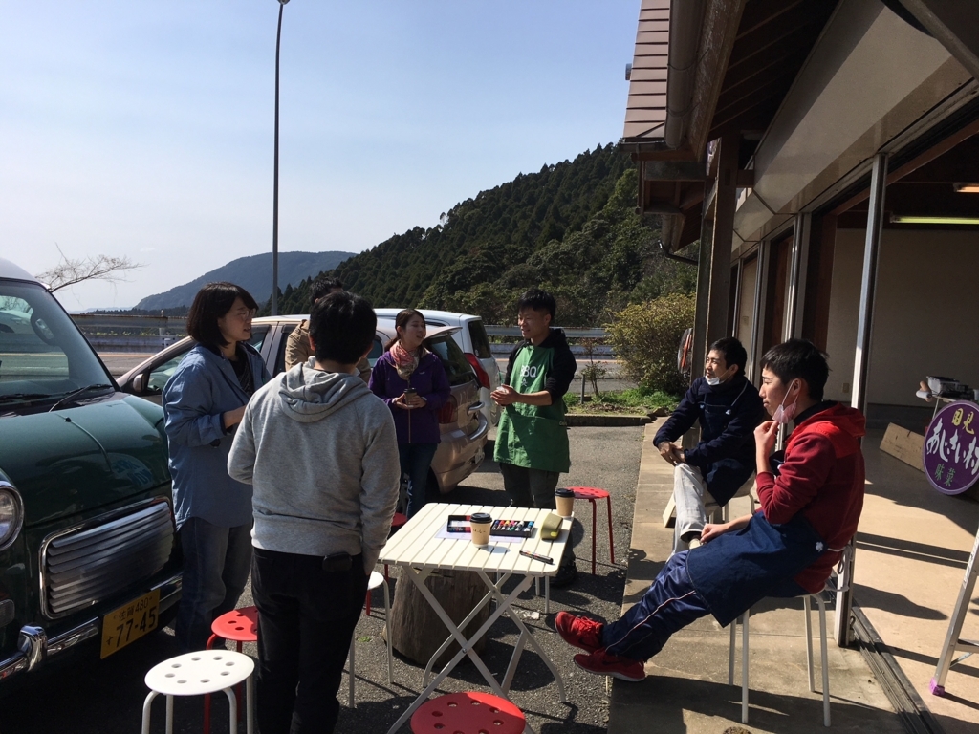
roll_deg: -2.8
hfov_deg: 61.7
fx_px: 820
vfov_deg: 48.2
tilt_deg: -4.1
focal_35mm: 29
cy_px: 367
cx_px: 490
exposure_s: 1/2747
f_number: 2.2
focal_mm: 4.15
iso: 25
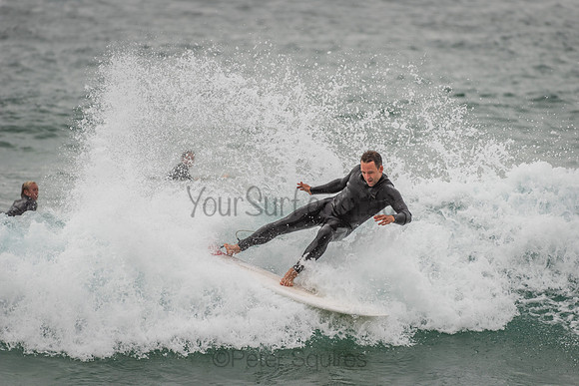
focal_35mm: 500
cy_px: 193
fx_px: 8043
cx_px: 290
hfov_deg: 4.1
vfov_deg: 2.8
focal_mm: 500
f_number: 5.6
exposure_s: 1/2000
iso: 220
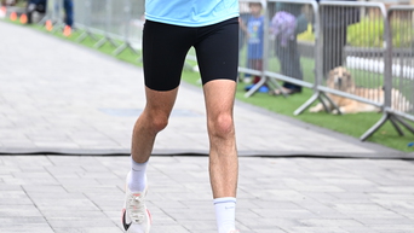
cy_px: 1
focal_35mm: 133
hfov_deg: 16.1
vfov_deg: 9.1
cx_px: 205
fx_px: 1461
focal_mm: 79
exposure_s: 1/1250
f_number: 2.8
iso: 1600
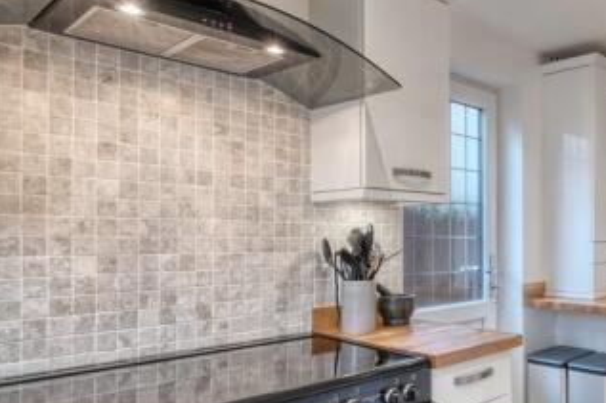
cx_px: 496
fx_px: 522
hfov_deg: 55.5
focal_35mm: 31
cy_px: 230
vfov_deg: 42.2
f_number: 8
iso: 250
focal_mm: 10
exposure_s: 1/6
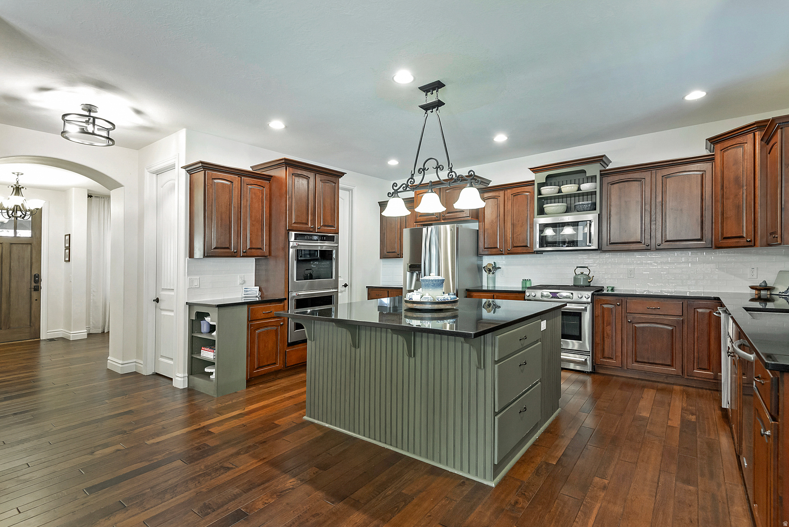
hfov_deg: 96.7
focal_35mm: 16
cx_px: 394
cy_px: 264
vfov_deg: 73.8
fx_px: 351
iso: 1000
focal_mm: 16
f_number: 6.3
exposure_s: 1/13
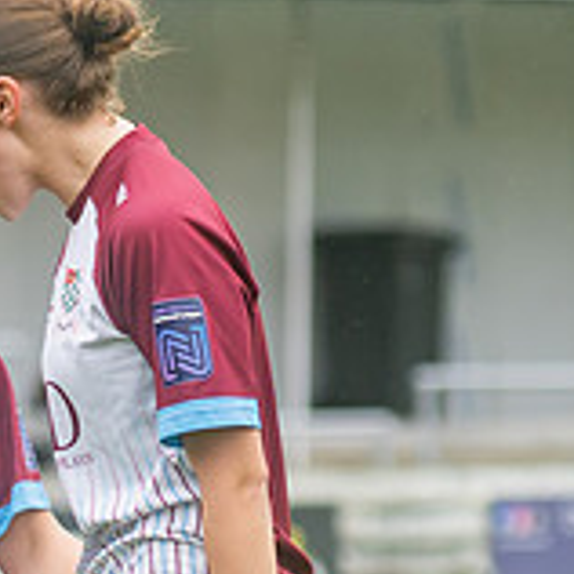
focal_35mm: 898
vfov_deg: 1.9
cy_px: 936
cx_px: -511
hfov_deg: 1.9
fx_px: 16847
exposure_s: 1/1600
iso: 450
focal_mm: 135
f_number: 2.8
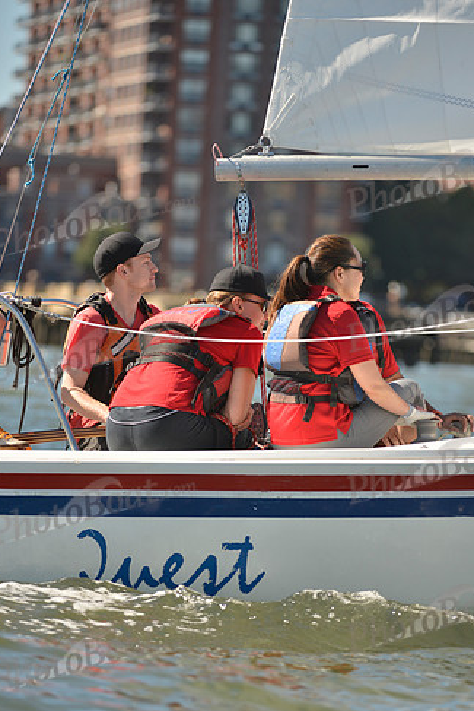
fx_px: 5170
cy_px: 412
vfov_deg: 7.9
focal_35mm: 262
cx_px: 272
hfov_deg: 5.2
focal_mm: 220
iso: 200
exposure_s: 1/1250
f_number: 4
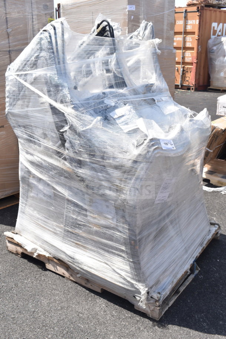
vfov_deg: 53.1
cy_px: 170
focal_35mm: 36
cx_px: 113
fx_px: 339
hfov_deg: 36.9
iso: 200
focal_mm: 24
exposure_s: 1/250
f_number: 8
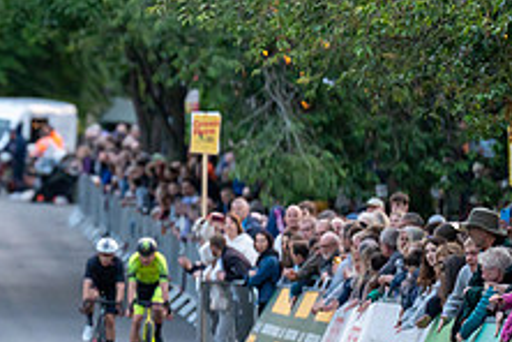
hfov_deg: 3.9
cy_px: 235
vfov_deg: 2.6
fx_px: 7438
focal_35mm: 523
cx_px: -92
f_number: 2.8
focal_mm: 200
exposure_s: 1/1000
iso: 3200
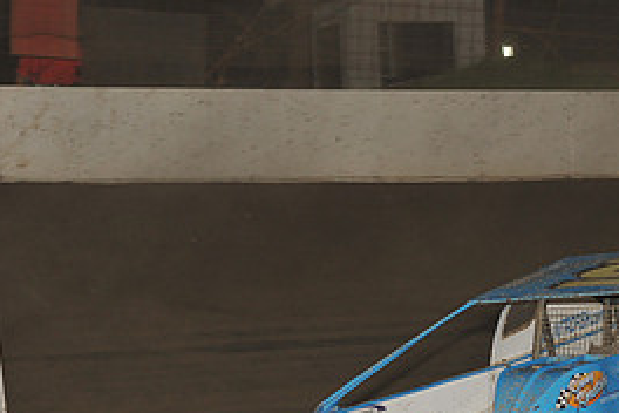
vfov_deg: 5.6
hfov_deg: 8.3
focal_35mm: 246
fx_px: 4230
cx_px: 546
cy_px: 375
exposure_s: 1/320
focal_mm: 112
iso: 640
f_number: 6.3
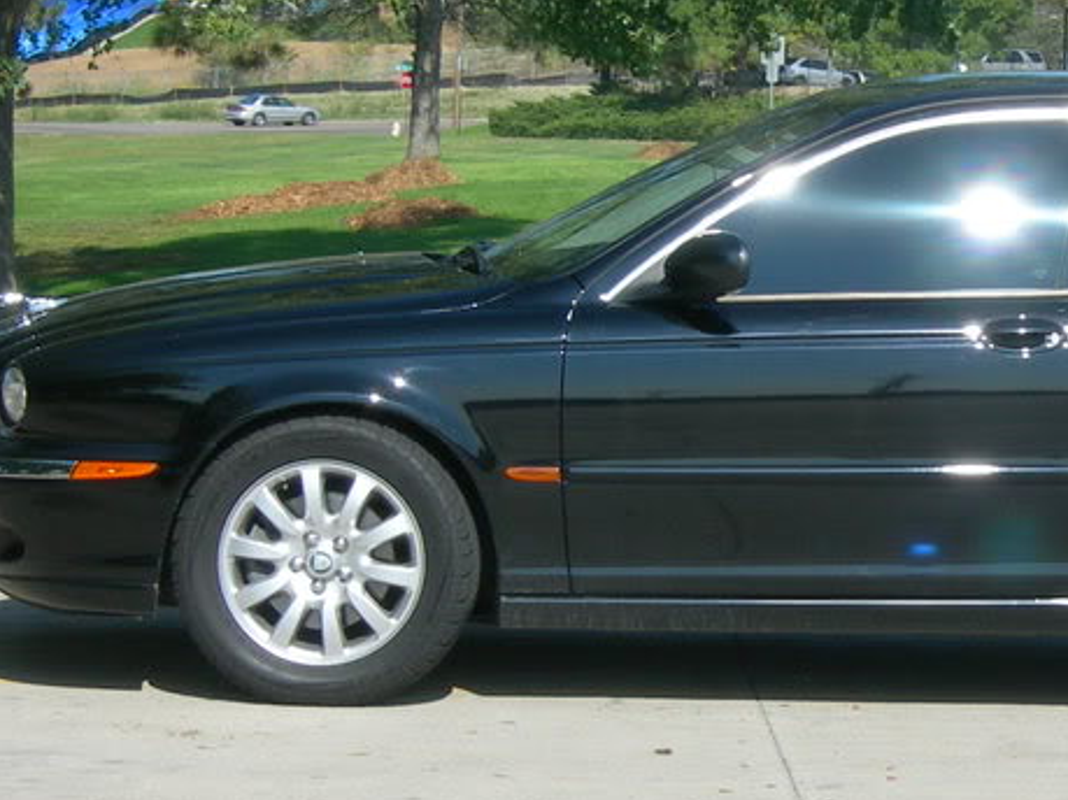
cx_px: 961
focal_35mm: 183
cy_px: 349
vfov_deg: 8.1
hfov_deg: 10.7
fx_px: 5645
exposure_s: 1/198
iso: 50
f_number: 6.8
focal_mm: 17
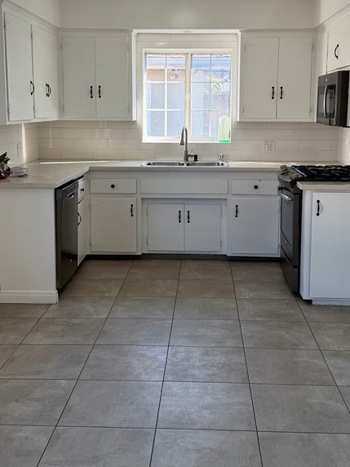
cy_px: 176
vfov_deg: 43.5
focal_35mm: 43
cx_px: 188
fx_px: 580
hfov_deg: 33.6
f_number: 1.78
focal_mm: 6.76
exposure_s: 1/180
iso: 100
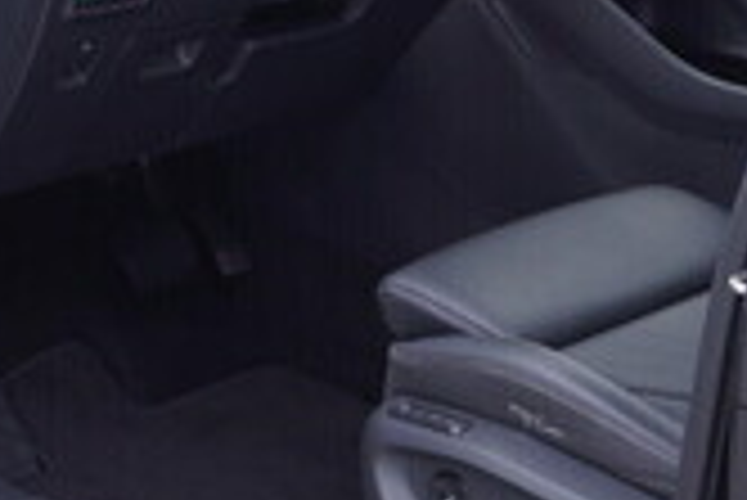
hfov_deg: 16.5
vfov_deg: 11.4
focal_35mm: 119
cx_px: -130
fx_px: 2471
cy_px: -16
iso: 125
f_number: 3.2
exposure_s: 1/50
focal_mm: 24
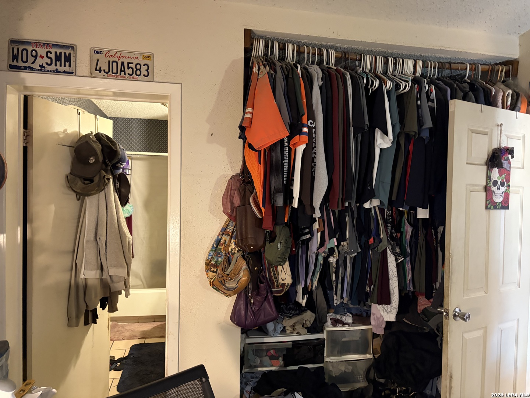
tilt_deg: -1.3
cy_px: 199
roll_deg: -2.2
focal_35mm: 26
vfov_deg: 53.1
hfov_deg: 67.3
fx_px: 398
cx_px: 265
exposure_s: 1/30
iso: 500
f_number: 1.6
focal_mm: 5.96
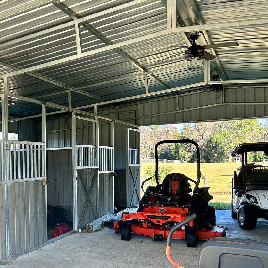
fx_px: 377
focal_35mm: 43
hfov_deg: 36.9
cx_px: 31
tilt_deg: -1.6
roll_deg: +1.1
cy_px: 170
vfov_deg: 38.9
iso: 50
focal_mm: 5.7
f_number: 1.5
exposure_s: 1/328
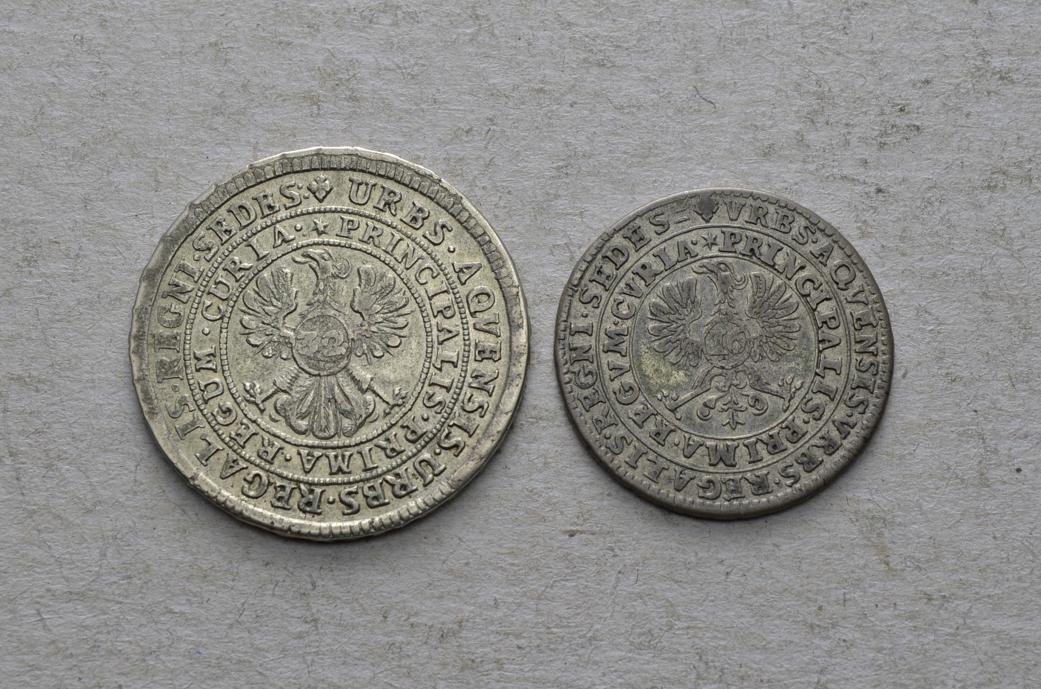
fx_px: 2381
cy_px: 344
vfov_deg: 16.5
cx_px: 520
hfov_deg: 24.7
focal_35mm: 82
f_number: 14
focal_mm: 55
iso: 400
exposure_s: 1/250
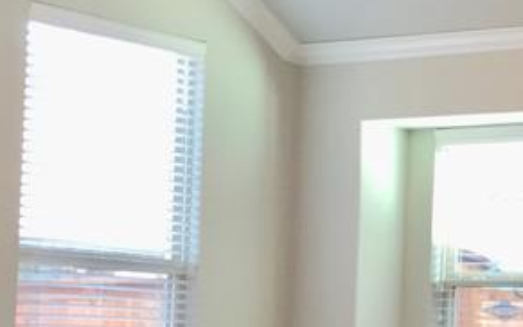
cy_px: 305
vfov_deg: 12.0
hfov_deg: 16.7
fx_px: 1540
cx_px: 882
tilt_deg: +1.5
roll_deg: -2.5
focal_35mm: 108
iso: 32
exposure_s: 1/30
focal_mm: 4.15
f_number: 2.2
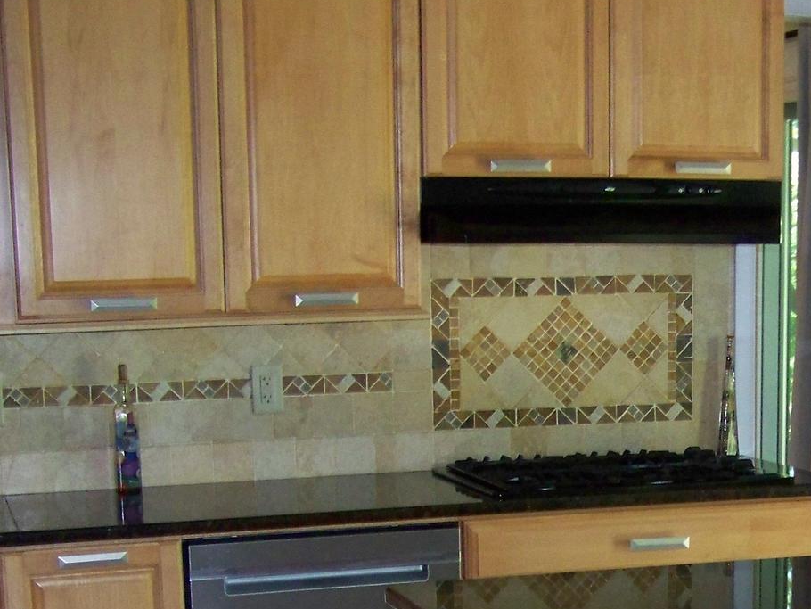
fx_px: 1898
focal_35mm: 81
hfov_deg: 23.7
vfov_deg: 17.6
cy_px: 672
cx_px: 656
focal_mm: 5.85
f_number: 2.8
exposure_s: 1/30
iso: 200
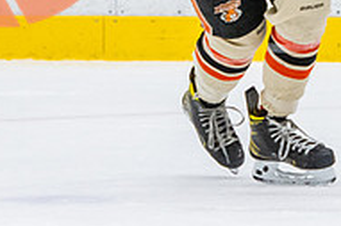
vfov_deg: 1.8
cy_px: -183
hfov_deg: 2.6
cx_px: 240
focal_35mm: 781
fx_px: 7391
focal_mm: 135
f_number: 2.8
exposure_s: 1/640
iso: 1800
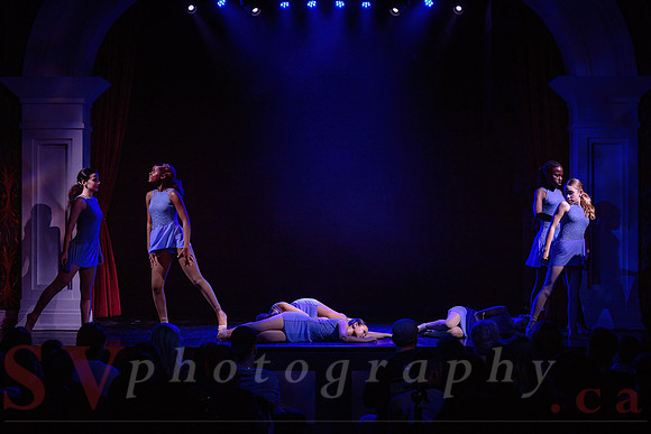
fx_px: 1537
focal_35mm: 85
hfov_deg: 23.9
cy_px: 217
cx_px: 326
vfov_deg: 16.1
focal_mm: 85
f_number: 2.8
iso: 1600
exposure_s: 1/200
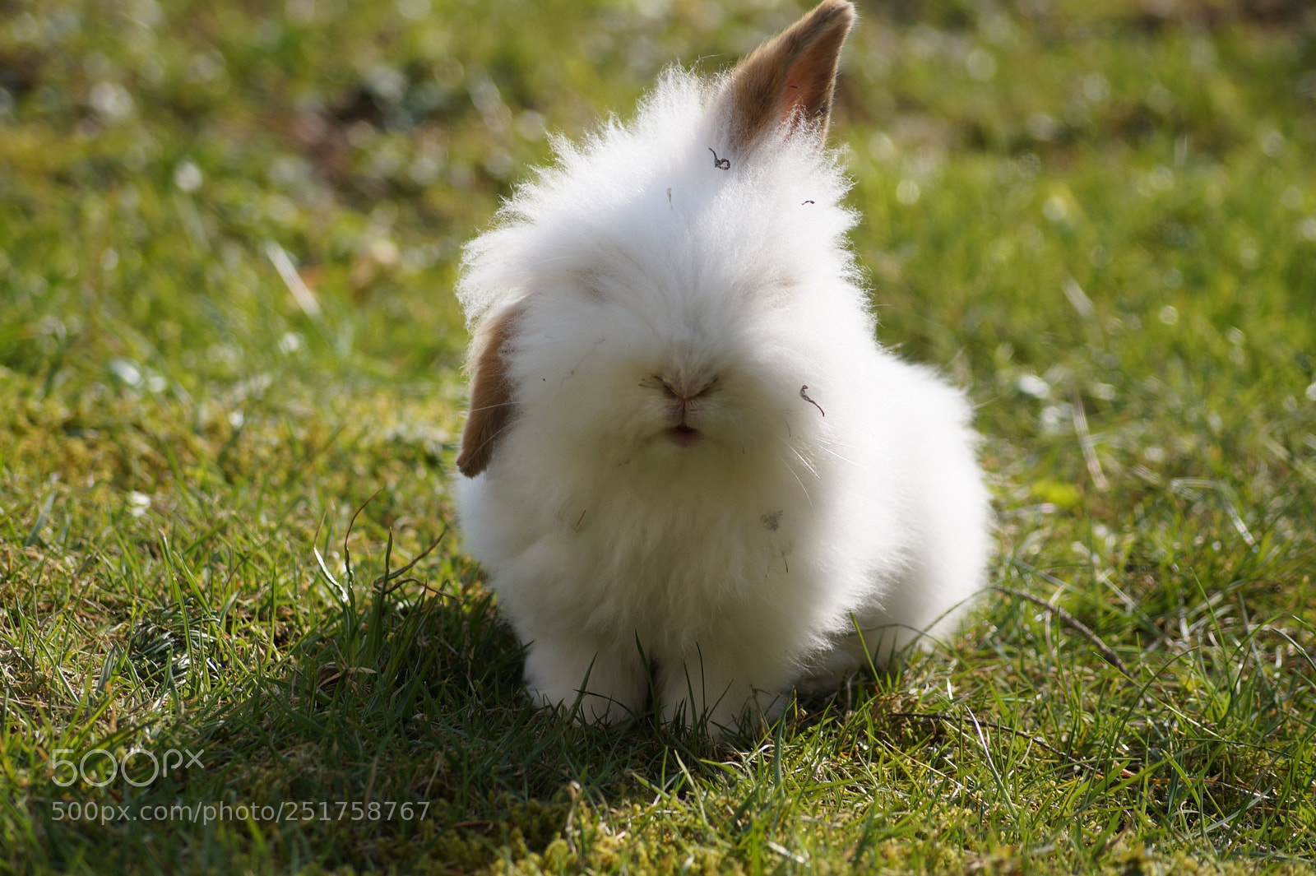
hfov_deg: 8.6
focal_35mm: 240
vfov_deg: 5.7
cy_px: 438
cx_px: 658
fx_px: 8768
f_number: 6.3
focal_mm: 160
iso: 100
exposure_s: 1/400
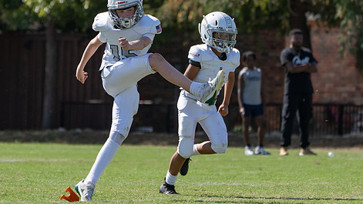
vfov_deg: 2.4
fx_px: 4832
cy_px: 80
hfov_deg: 4.3
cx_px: 94
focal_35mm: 502
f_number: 5.6
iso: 160
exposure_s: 1/1000
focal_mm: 238
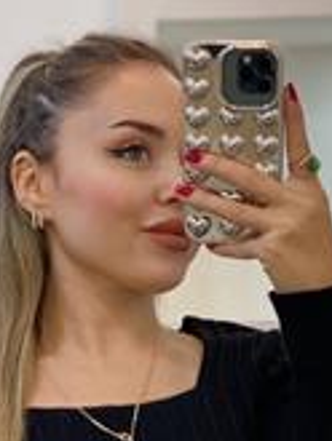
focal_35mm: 130
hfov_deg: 11.4
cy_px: 442
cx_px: 94
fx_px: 1660
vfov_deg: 14.9
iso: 100
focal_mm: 6
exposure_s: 1/100
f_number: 2
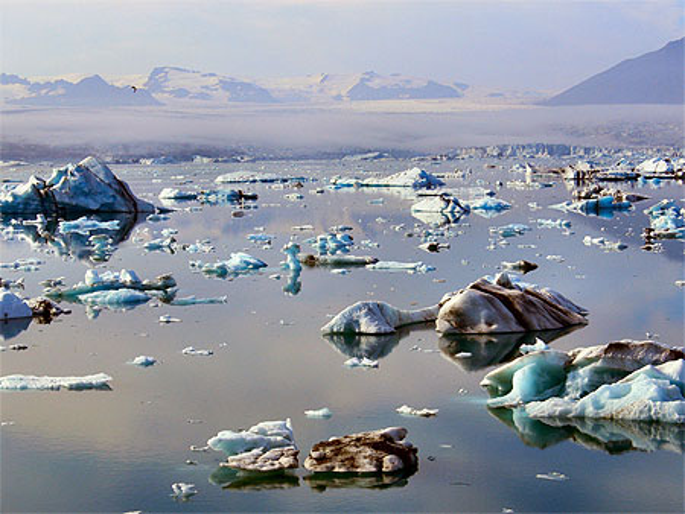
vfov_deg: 18.0
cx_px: 342
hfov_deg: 23.8
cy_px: 257
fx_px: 1624
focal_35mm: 82
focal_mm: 17.2
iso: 100
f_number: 8
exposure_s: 1/320
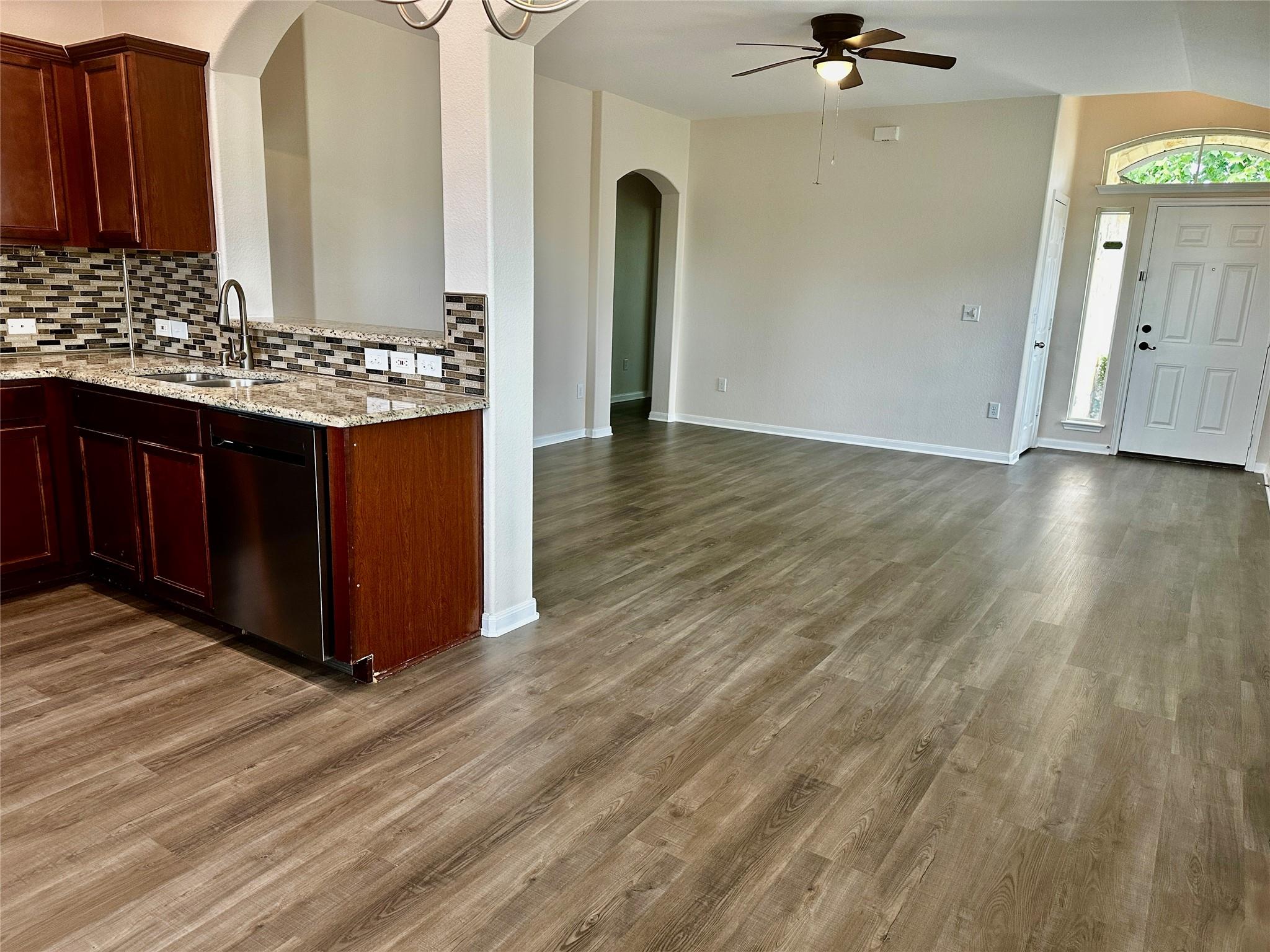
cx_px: 635
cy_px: 476
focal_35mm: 24
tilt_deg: -12.4
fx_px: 881
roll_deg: -2.5
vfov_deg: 56.8
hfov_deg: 71.6
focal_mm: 6.86
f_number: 1.78
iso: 160
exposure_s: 1/120
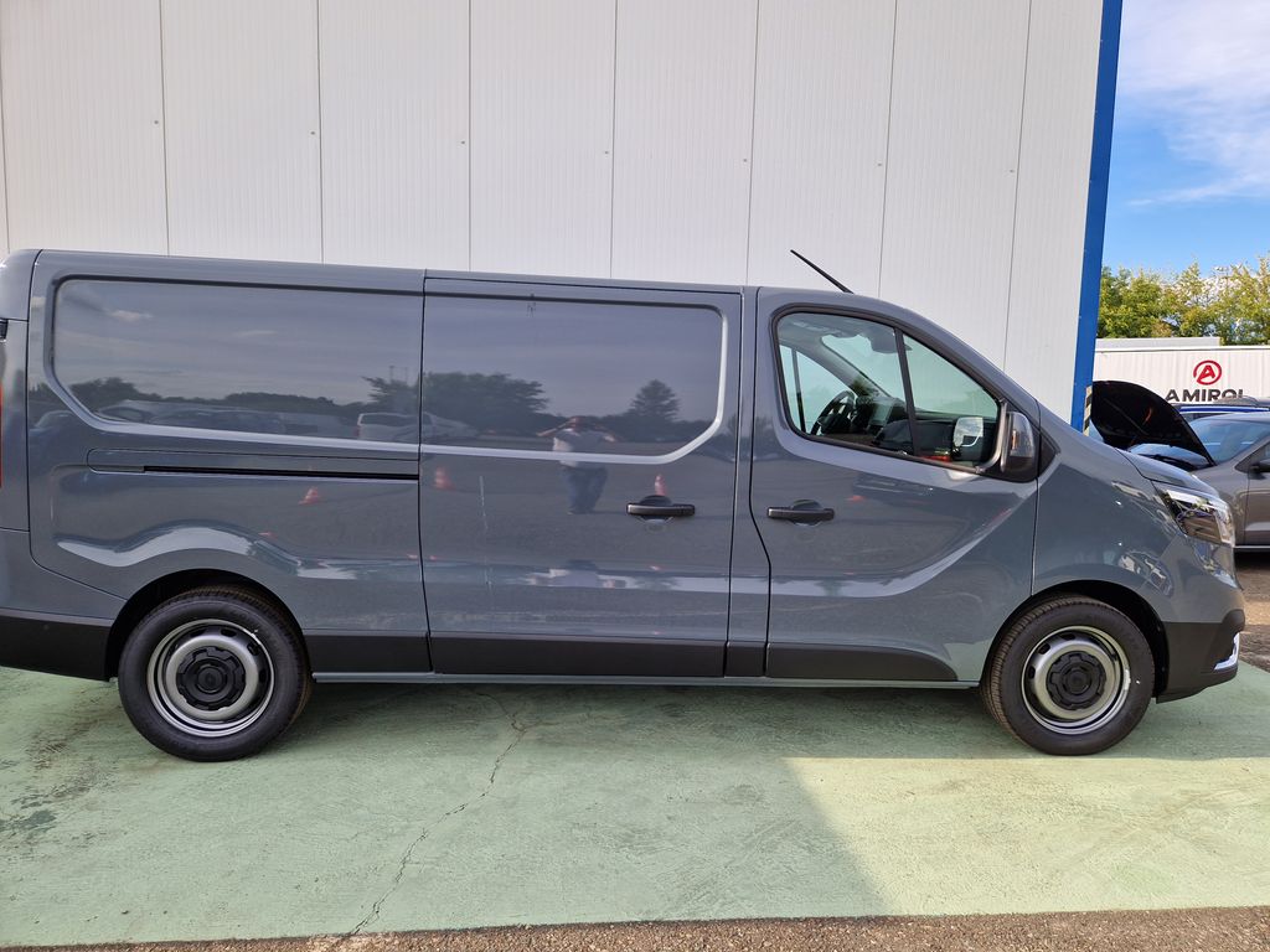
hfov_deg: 73.9
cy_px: 476
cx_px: 635
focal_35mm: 23
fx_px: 844
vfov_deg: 58.9
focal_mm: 5.4
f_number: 1.8
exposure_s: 1/686
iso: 50
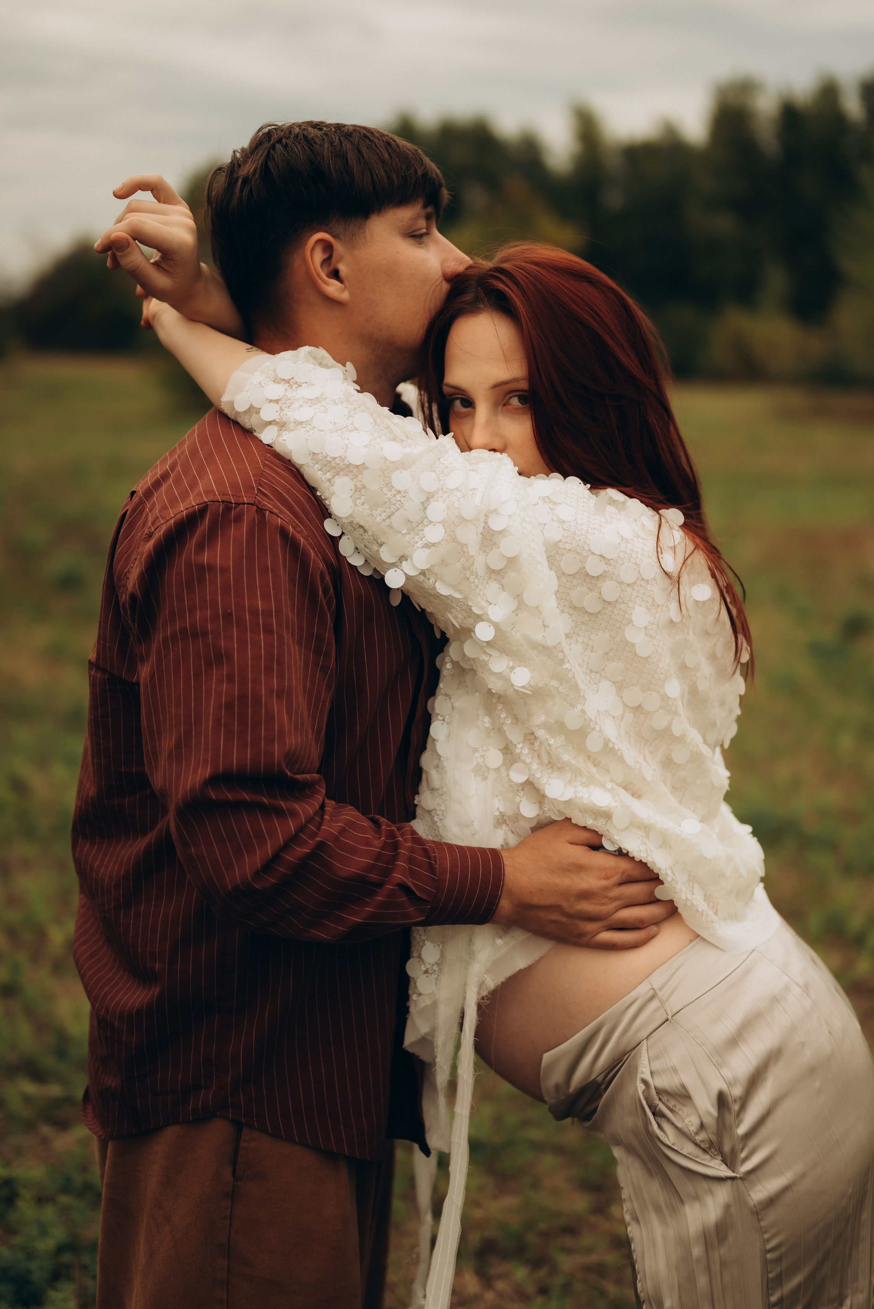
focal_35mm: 50
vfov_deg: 39.6
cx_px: 437
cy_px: 654
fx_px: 1819
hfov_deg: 27.0
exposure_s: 1/2000
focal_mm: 50
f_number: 1.8
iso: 125
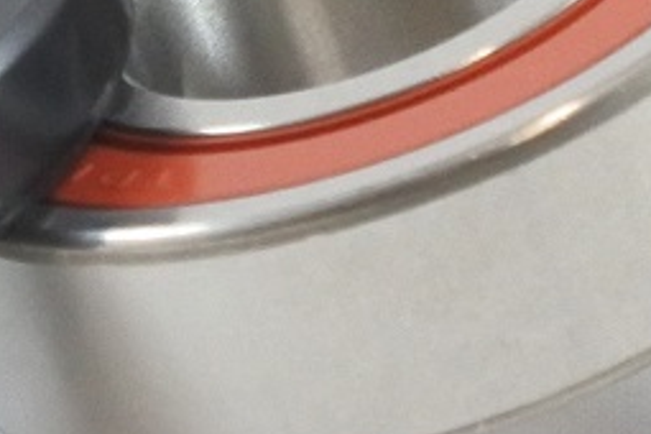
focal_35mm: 475
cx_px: 425
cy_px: -239
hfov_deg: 4.3
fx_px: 8589
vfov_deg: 2.9
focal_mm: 24.4
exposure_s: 1/125
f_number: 5.3
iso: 720
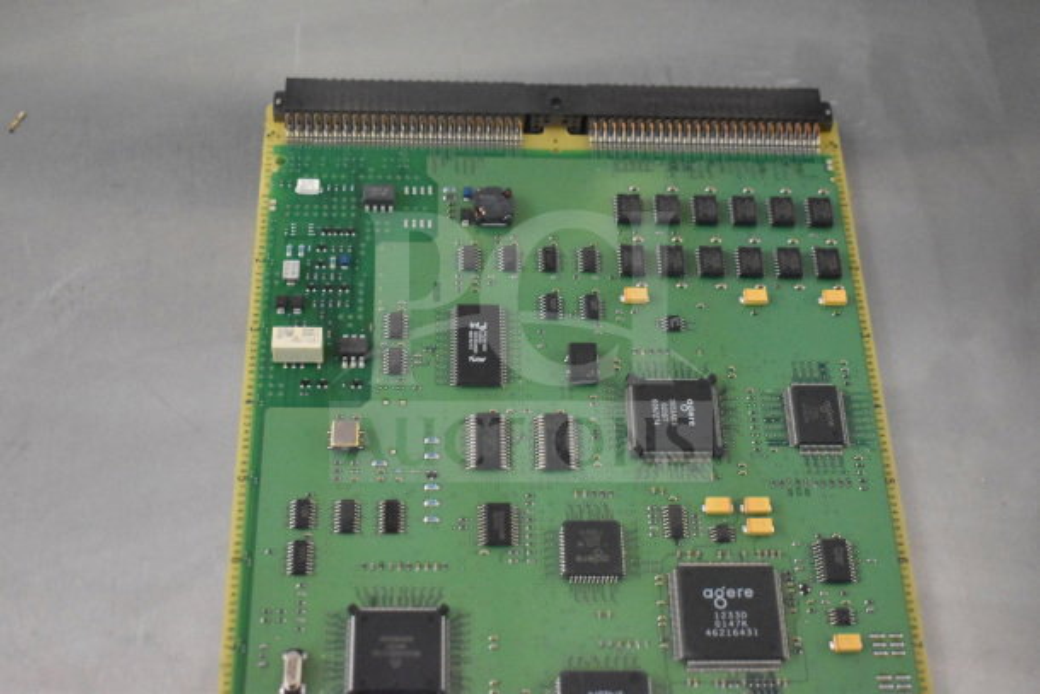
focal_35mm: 51
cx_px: 520
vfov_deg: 26.5
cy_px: 347
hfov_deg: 38.9
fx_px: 1474
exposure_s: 1/50
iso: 11400
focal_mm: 34
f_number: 4.5
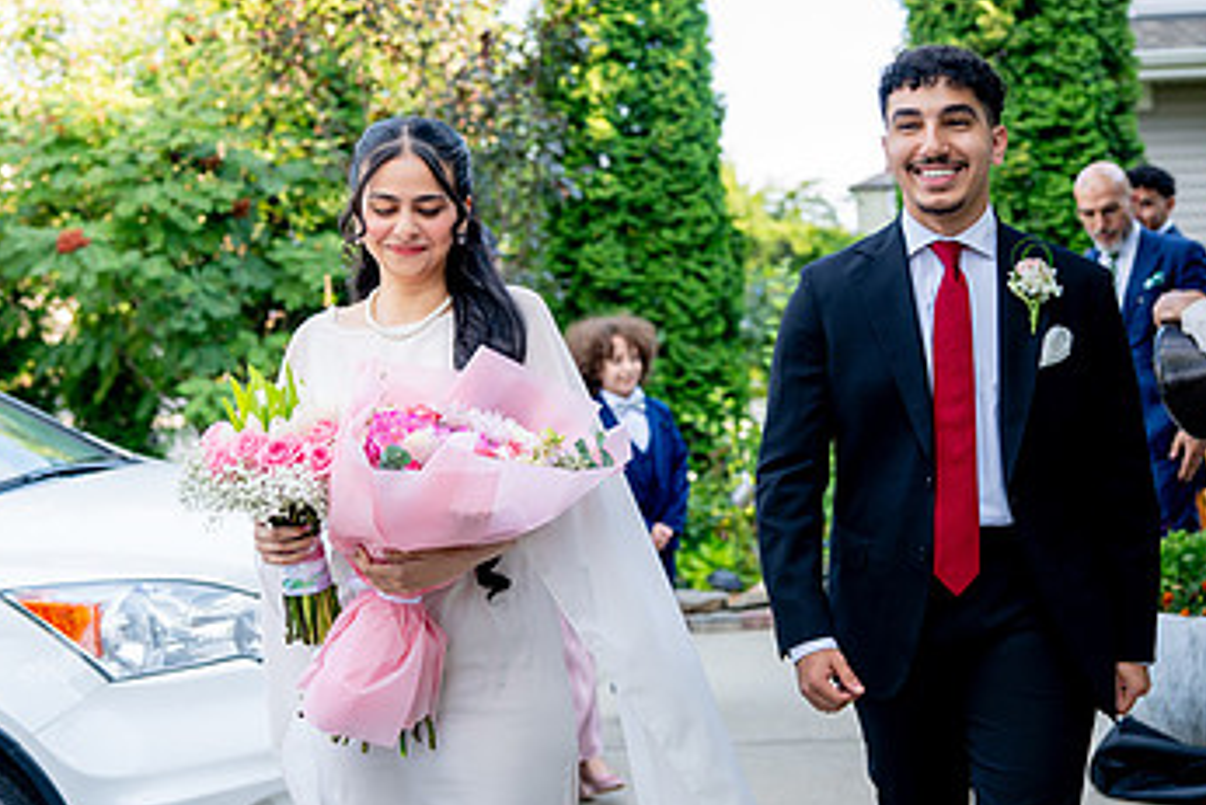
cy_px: 577
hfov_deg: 41.9
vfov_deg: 28.4
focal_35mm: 47
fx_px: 1575
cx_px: 568
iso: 125
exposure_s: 1/400
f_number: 2
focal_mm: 28
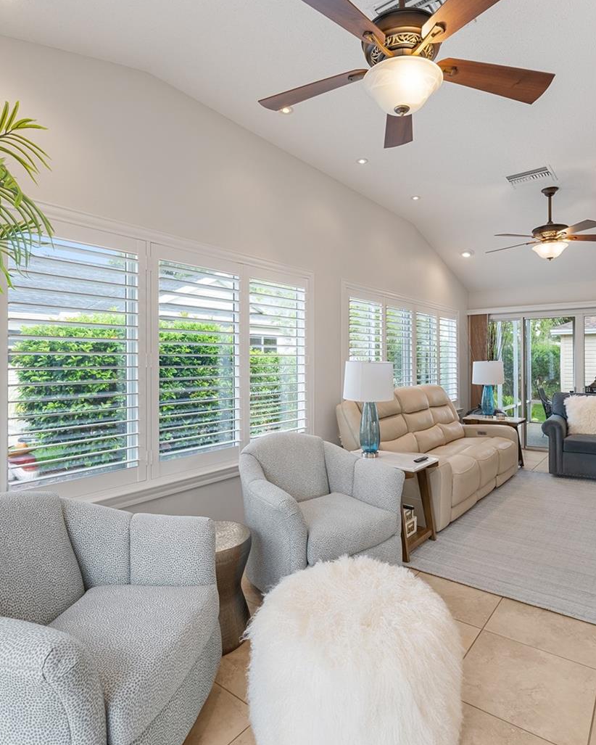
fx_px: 419
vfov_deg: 83.3
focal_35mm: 19
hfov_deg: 70.6
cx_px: 336
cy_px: 372
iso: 400
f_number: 8
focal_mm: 13
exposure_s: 1/5
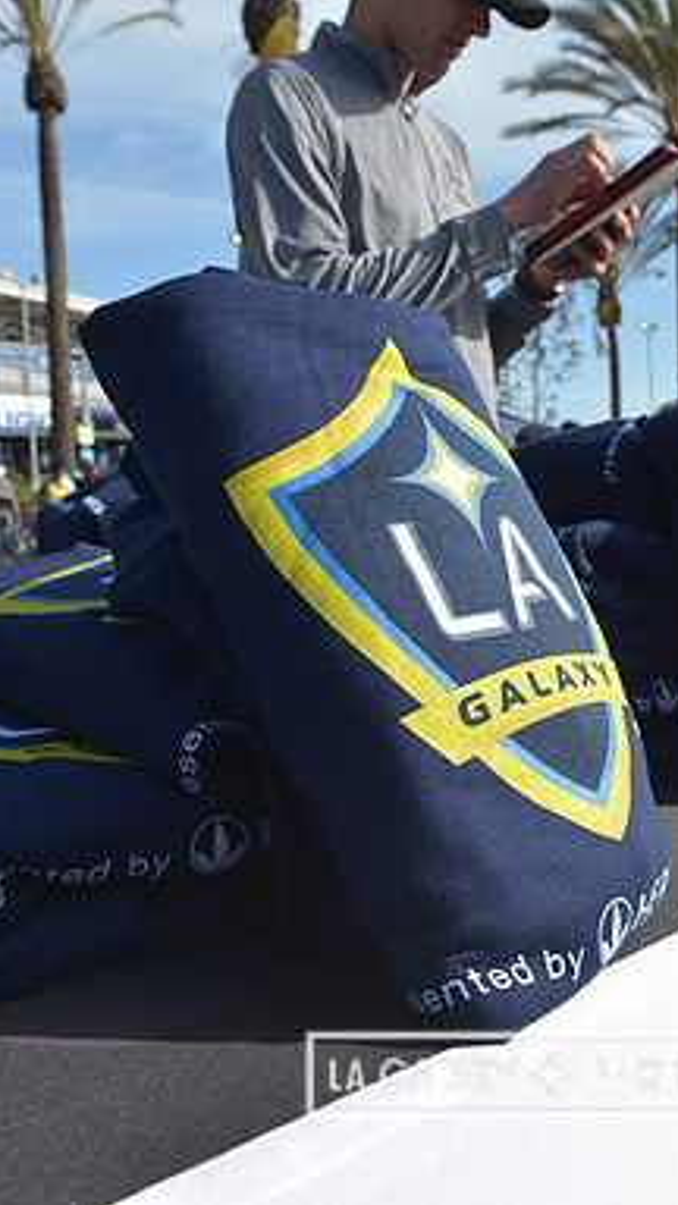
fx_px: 1215
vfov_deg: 52.8
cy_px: 604
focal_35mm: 38
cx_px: 527
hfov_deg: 30.5
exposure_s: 1/320
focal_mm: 24
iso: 200
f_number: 9
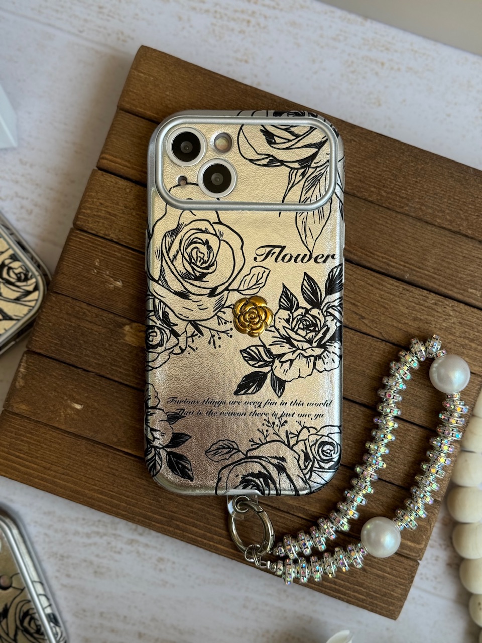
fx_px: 891
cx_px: 241
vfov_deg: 39.7
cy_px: 322
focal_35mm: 48
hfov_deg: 30.3
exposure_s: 1/843
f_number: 1.78
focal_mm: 6.76
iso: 64
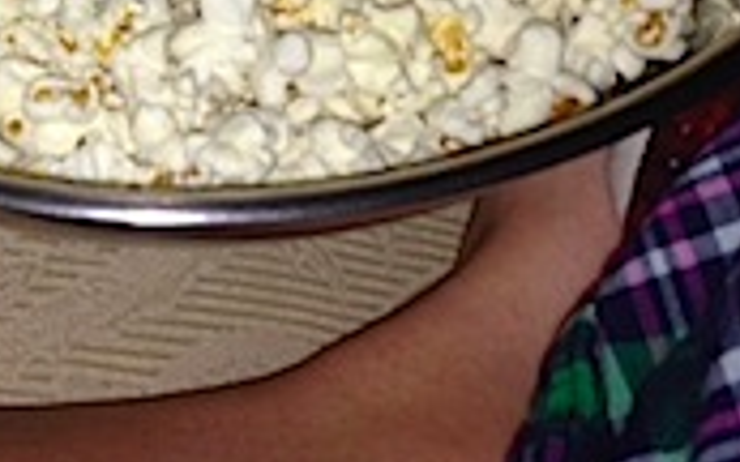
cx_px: 141
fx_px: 1956
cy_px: -282
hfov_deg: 21.2
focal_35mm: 97
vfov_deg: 12.6
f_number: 2.4
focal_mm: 4.12
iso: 50
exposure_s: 1/36
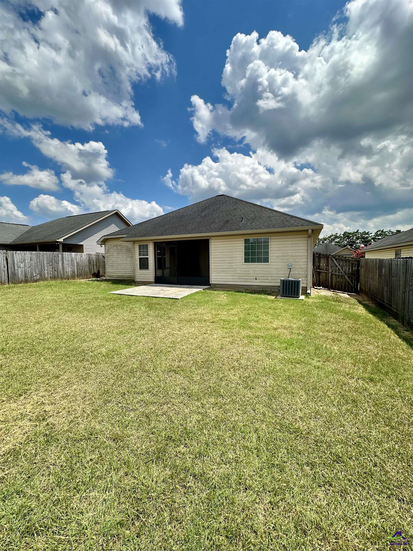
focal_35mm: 14
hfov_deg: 85.7
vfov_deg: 102.1
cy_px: 276
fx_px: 223
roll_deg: +0.6
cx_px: 206
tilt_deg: -3.7
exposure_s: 1/1208
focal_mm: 2.22
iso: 40
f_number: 2.2
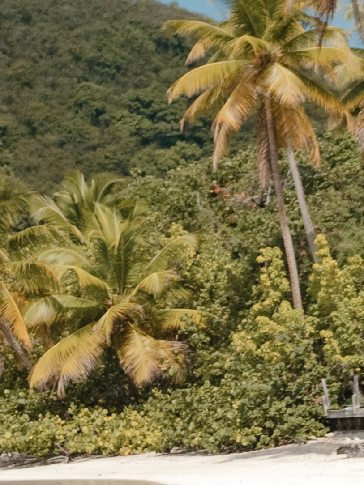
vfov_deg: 7.6
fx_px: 3617
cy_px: 24
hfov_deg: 5.6
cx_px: 862
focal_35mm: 258
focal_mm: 50
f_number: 8
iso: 100
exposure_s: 1/100
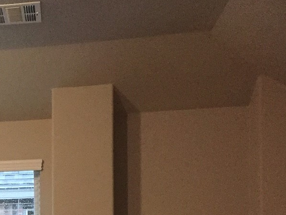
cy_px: 268
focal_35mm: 79
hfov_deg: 22.5
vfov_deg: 17.6
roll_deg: +0.7
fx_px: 653
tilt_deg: -1.6
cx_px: -68
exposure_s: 1/30
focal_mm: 4.15
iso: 250
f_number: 2.2
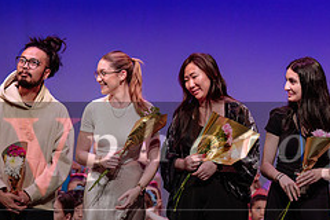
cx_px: 327
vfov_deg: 4.4
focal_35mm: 314
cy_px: 155
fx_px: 2878
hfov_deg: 6.5
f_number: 4
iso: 1000
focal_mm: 130
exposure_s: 1/320
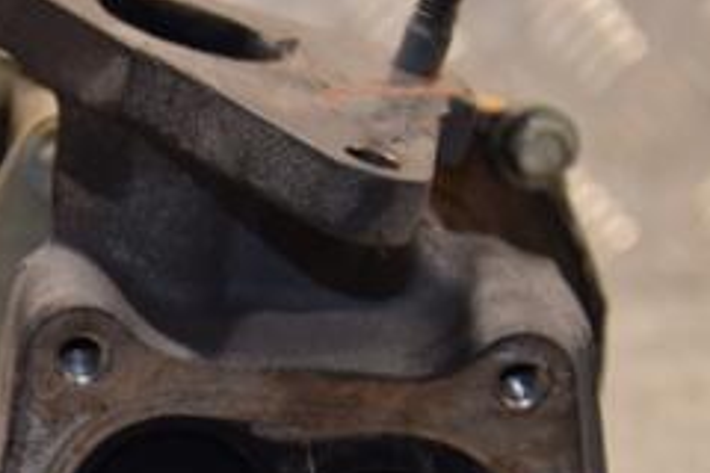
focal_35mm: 180
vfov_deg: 7.6
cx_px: 109
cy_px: 396
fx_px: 3550
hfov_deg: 11.4
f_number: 4.8
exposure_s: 1/160
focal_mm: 48
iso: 800
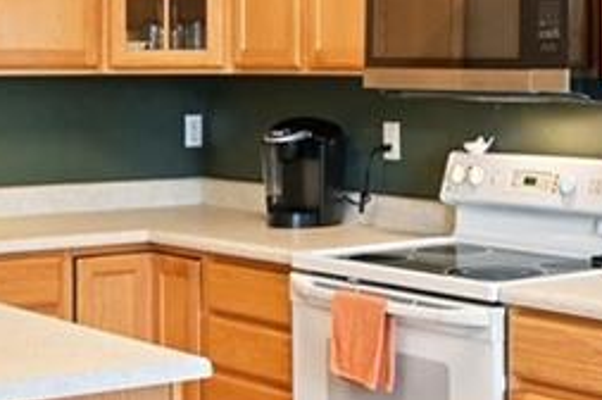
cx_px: 217
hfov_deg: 21.4
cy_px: 64
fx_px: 1587
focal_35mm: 95
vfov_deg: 14.3
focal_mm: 15
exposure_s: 1/8
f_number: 11
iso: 800
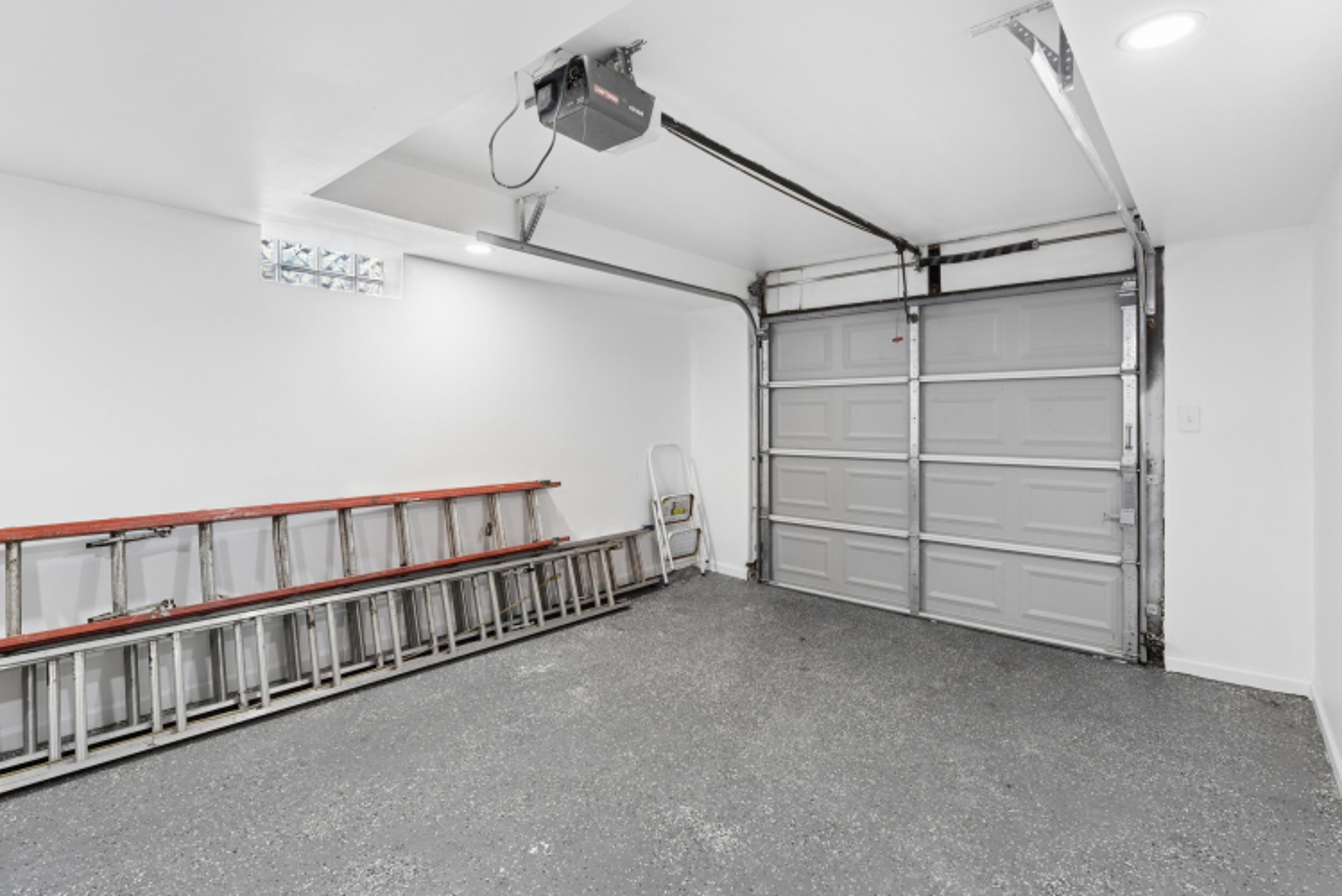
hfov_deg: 93.3
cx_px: 671
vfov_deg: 70.5
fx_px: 634
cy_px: 448
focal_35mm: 17
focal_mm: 17
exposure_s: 1/10
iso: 400
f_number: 8
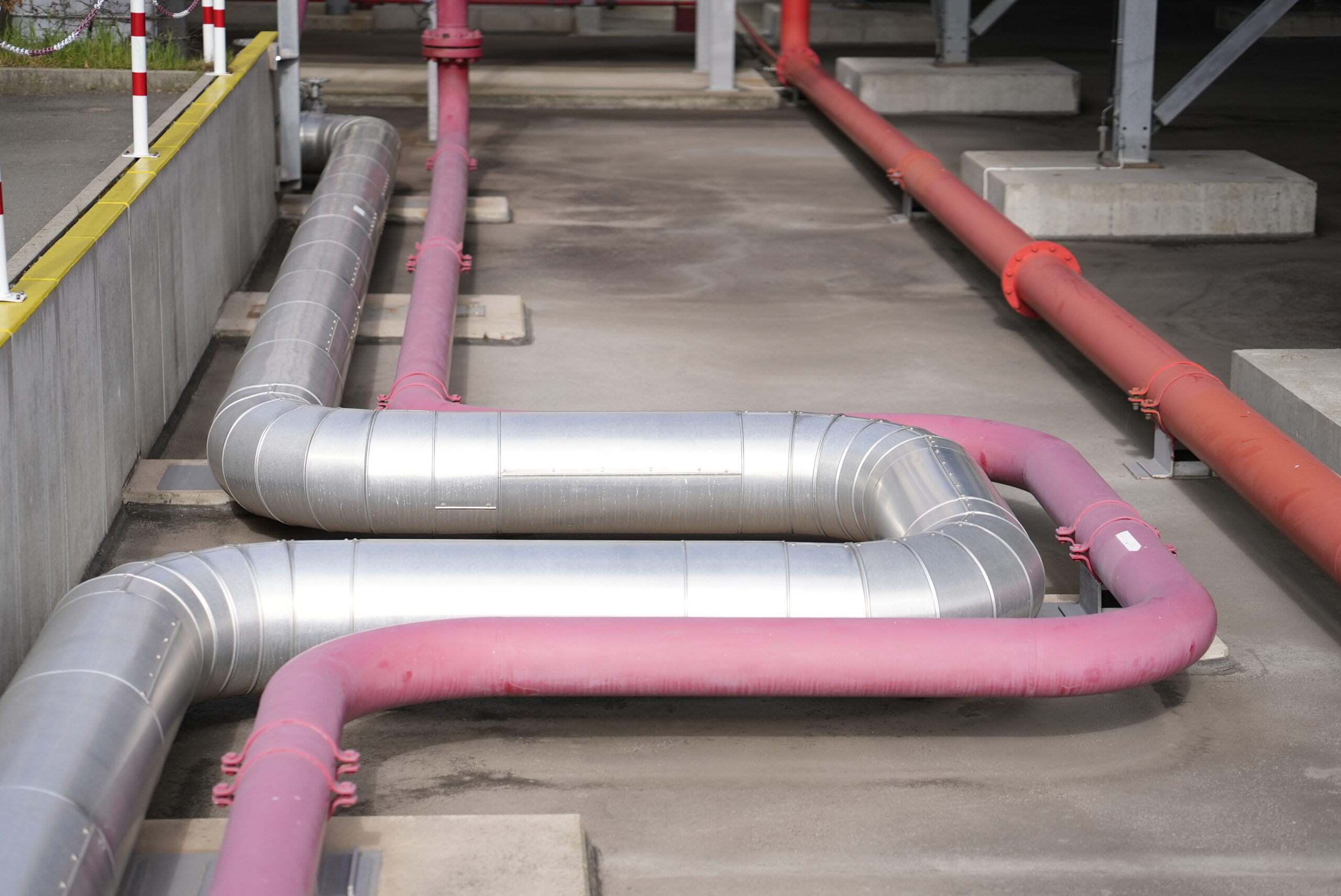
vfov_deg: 16.1
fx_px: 3168
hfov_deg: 23.9
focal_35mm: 85
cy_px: 448
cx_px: 670
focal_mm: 85
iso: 400
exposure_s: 1/8000
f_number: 2.2
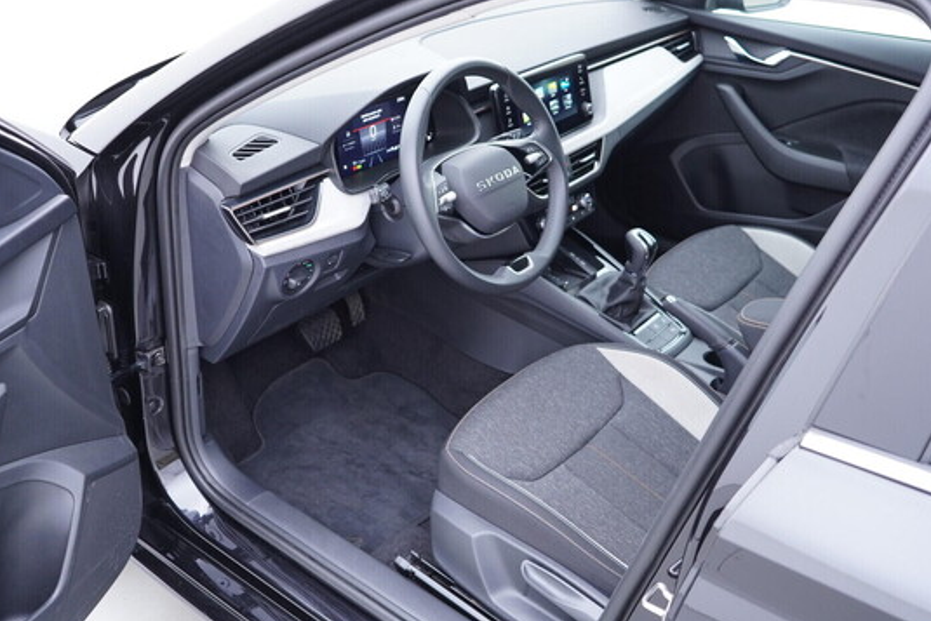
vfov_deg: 36.0
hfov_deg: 51.9
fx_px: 957
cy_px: 307
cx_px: 463
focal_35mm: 37
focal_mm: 24
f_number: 2.8
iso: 400
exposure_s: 1/40
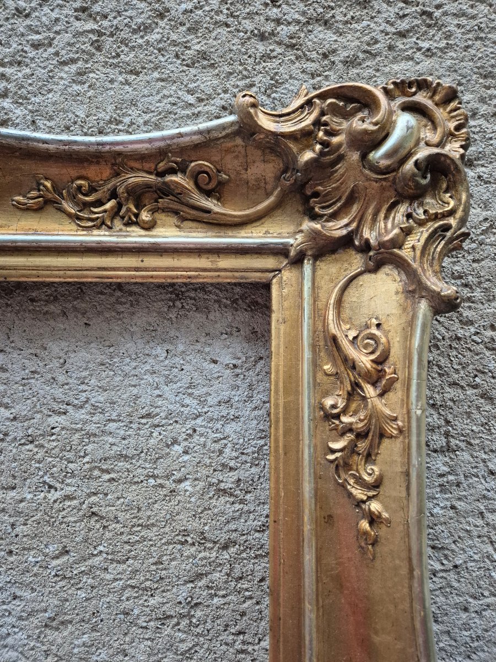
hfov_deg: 58.9
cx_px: 248
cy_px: 331
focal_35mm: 23
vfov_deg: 73.9
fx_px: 439
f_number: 1.8
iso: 1250
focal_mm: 5.4
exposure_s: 1/100
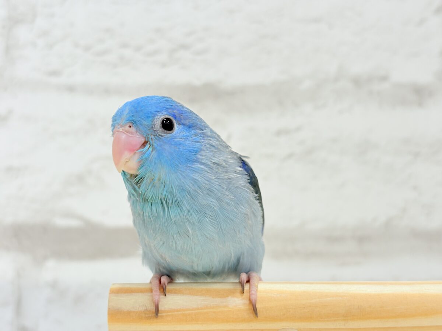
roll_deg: +0.0
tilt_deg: +4.5
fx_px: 664
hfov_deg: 36.8
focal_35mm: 52
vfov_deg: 28.0
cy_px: 166
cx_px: 221
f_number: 1.6
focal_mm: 5.96
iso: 32
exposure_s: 1/50
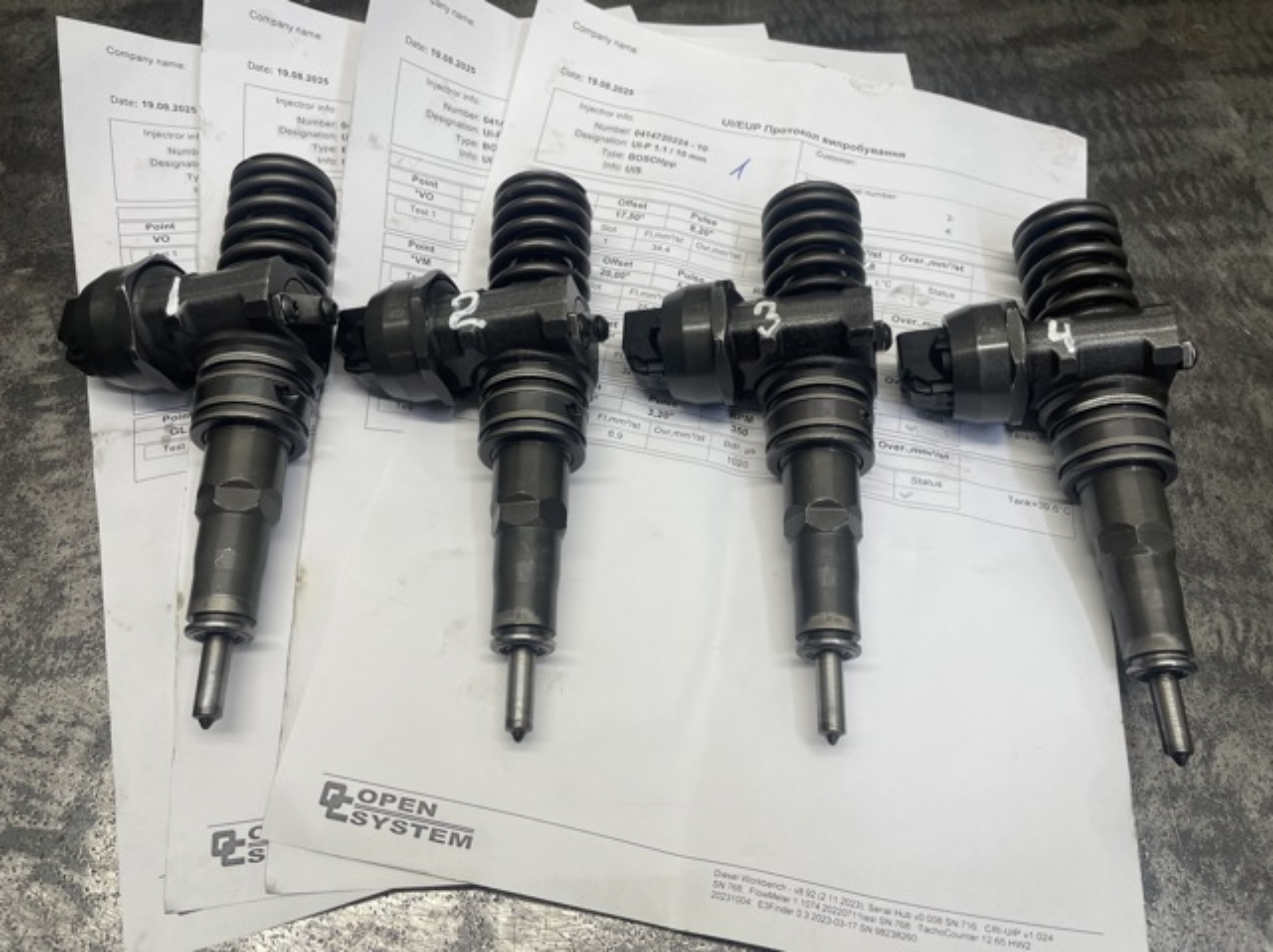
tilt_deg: -63.8
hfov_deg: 67.3
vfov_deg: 53.0
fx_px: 955
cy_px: 476
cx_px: 636
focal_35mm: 26
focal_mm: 4.2
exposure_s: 1/151
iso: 32
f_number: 1.6
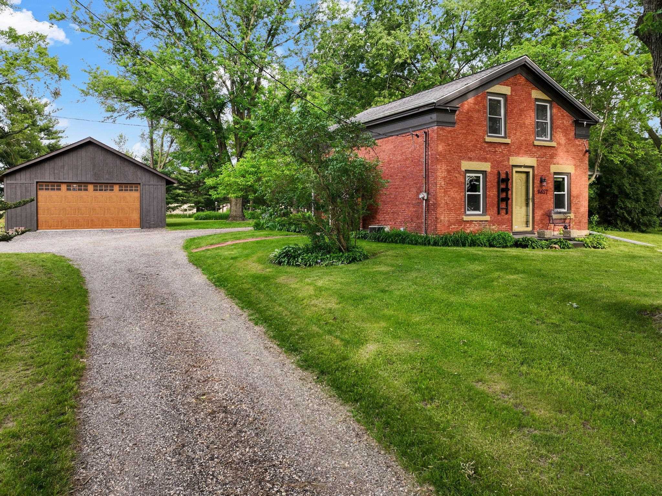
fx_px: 459
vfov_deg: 56.8
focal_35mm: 24
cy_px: 248
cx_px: 331
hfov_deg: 71.6
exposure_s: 1/15
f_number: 2.8
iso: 140
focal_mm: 12.29
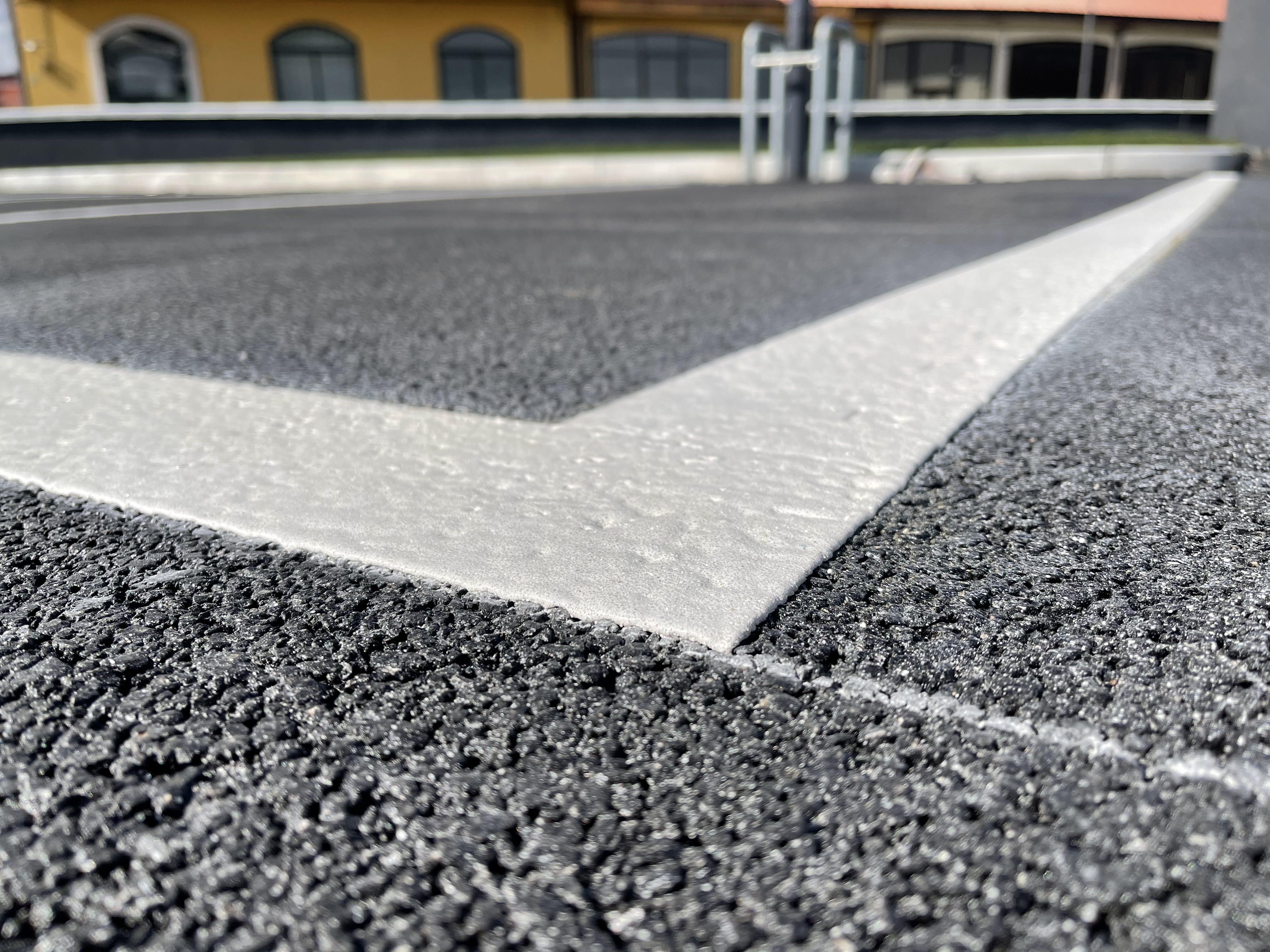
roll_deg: +1.4
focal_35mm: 26
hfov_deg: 67.3
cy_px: 476
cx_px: 635
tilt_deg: -17.4
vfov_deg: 53.1
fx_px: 954
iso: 32
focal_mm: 5.1
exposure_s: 1/6250
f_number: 1.6
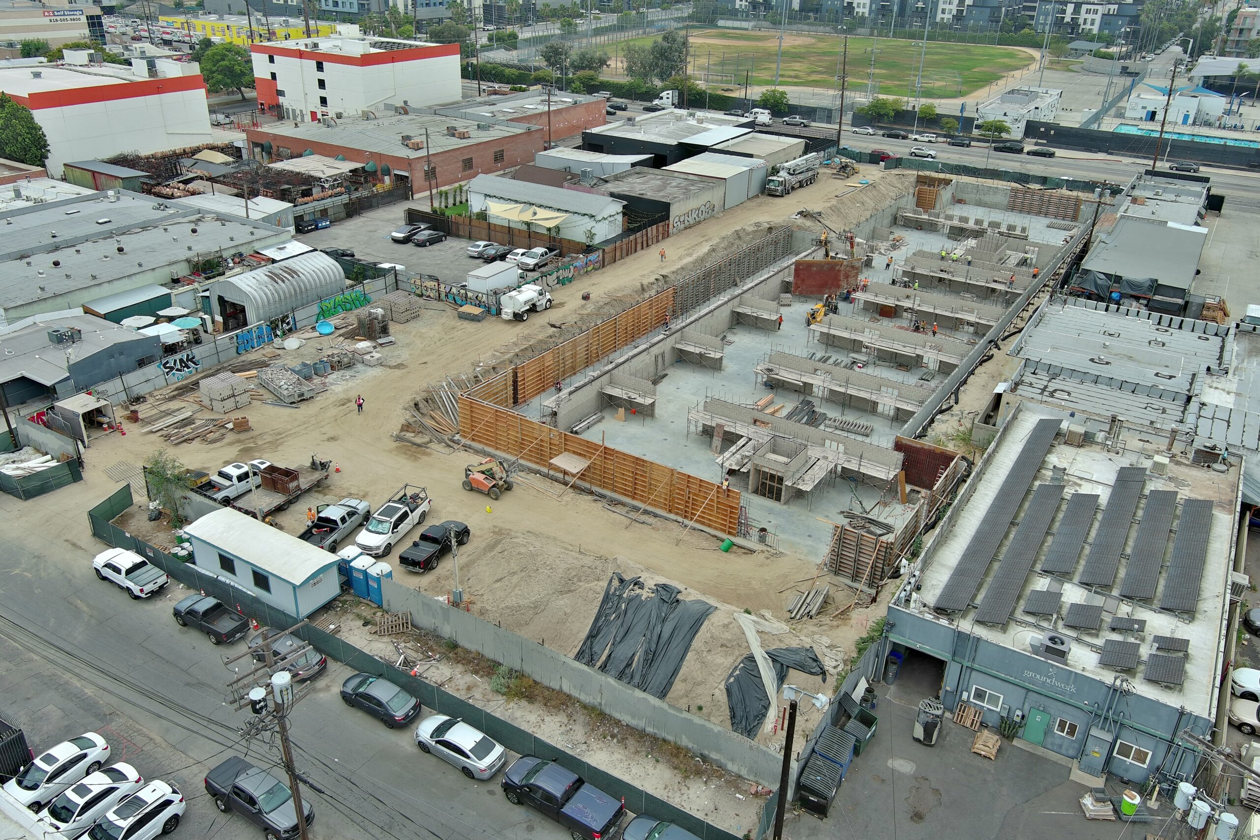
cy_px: 420
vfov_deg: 45.0
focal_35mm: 29
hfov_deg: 63.7
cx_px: 630
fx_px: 1015
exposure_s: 1/1215
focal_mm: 10.57
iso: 100
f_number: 2.8
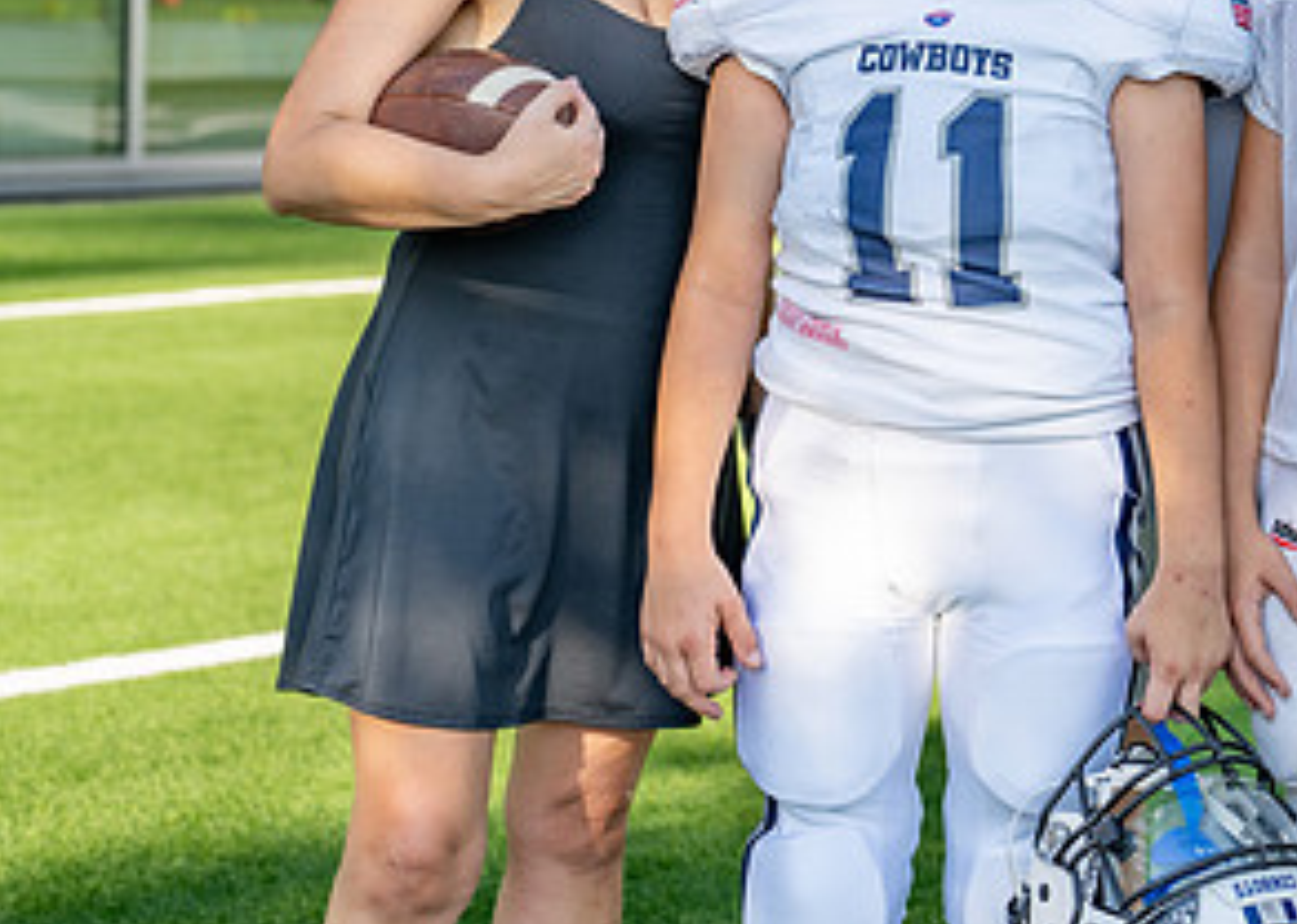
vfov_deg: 13.5
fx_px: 3864
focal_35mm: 105
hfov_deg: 18.8
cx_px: 1142
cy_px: 18
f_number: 2.8
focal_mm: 50
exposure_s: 1/640
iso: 100
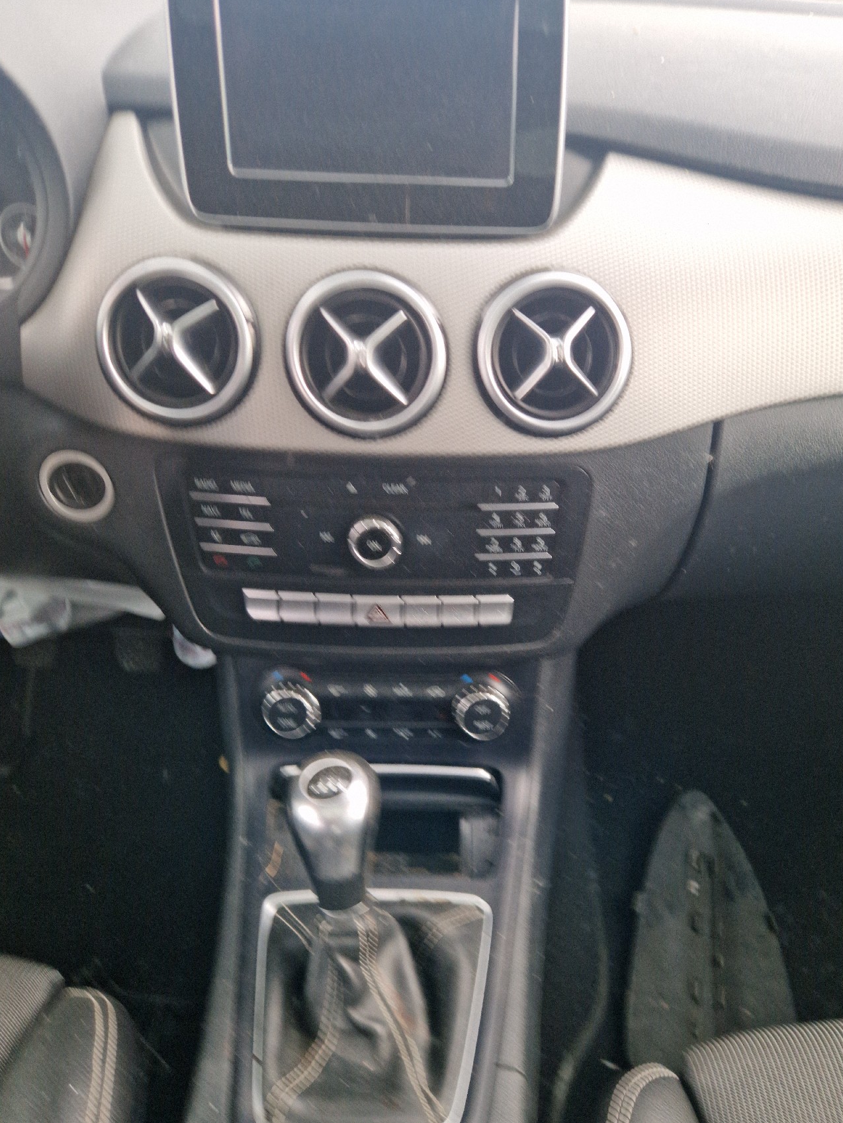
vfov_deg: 67.3
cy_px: 566
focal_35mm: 26
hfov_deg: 53.0
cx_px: 460
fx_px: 844
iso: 50
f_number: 1.8
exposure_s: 1/50
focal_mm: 5.4
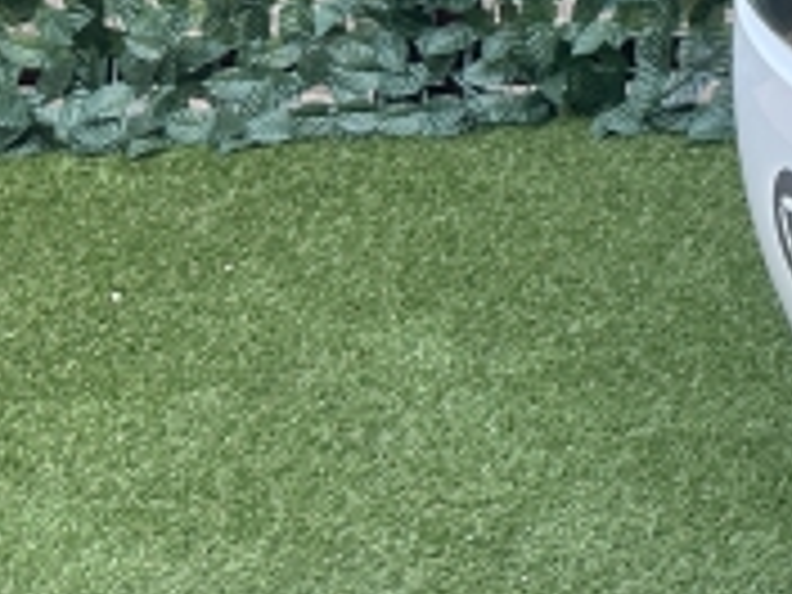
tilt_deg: -15.9
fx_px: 2494
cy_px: -234
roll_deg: +0.8
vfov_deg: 13.0
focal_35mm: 109
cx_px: 1665
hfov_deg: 14.4
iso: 64
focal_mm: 6.86
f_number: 1.78
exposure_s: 1/121
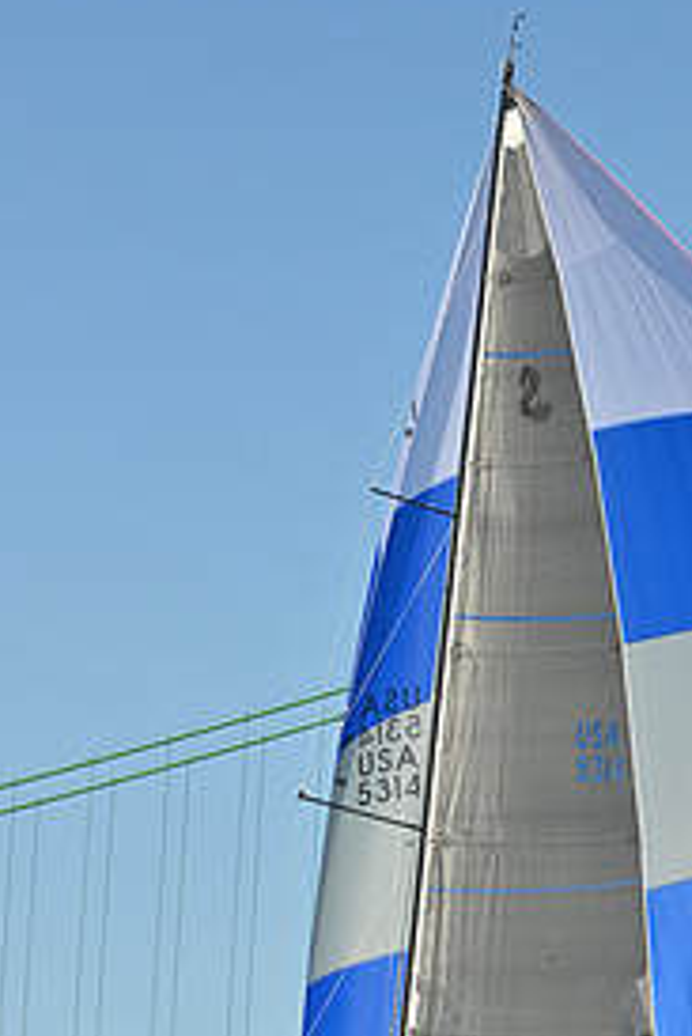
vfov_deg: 11.4
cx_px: 577
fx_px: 5183
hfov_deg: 7.6
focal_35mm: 180
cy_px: 892
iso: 320
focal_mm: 85
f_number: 7.1
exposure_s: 1/1600
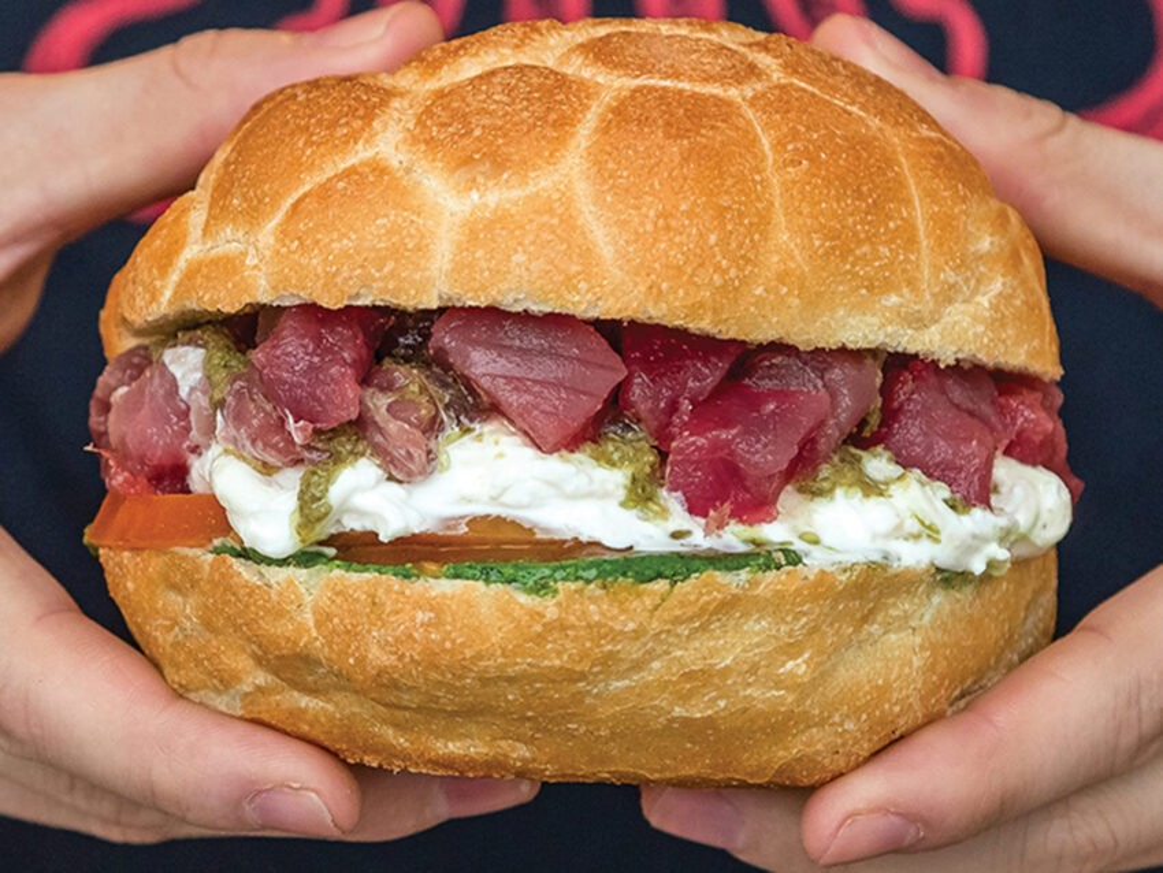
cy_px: 436
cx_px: 582
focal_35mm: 26
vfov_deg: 53.1
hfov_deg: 67.3
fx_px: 874
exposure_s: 1/2500
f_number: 1.8
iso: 32
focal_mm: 4.25
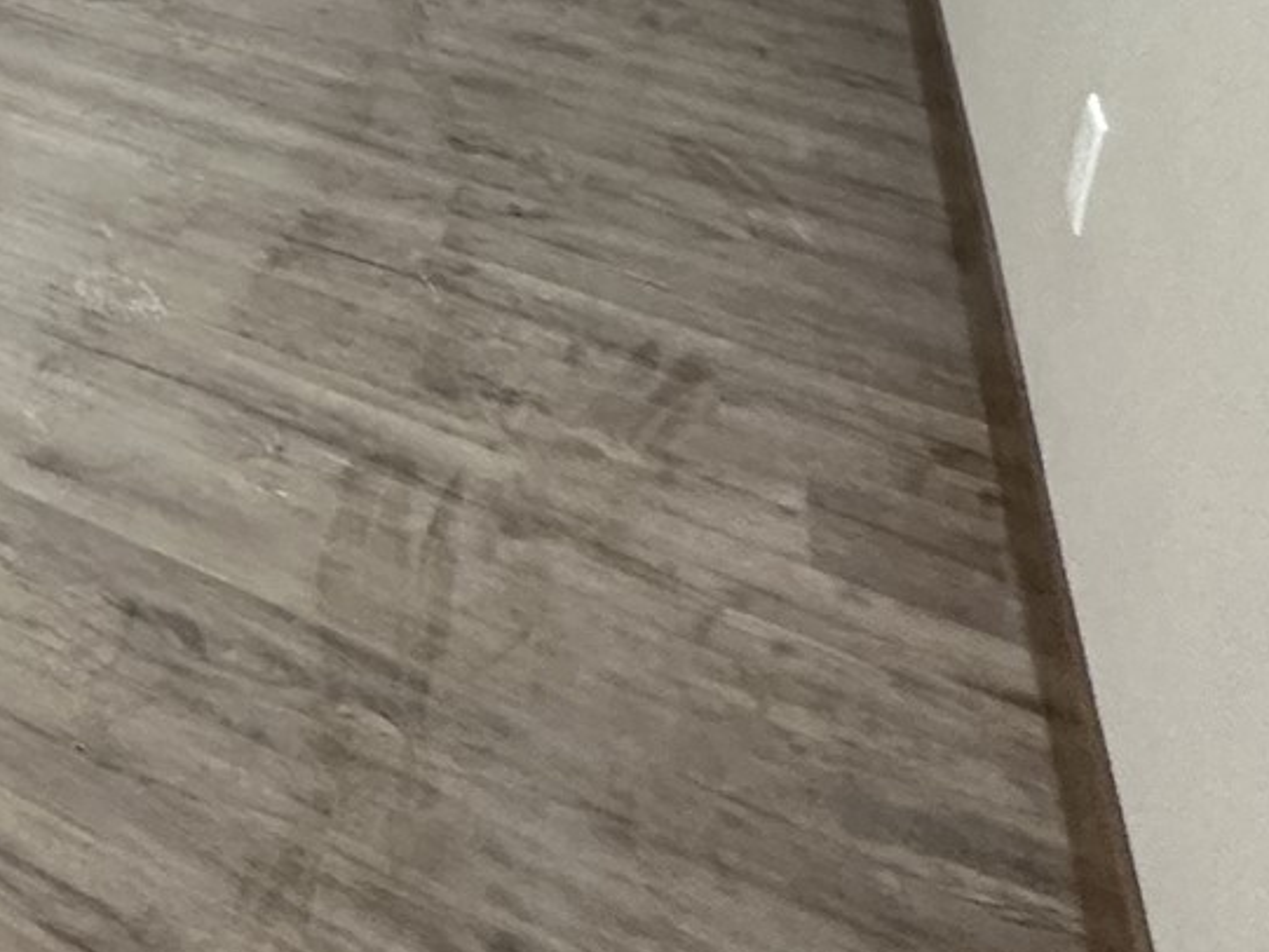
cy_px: -570
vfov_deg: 21.7
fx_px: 1943
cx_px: -772
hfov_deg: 24.7
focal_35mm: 53
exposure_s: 1/60
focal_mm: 2.22
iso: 400
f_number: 2.2
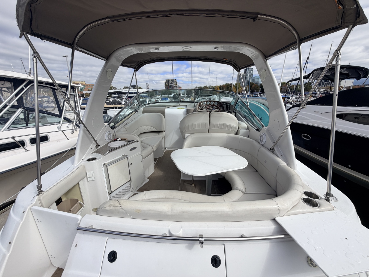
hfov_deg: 102.1
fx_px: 149
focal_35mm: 14
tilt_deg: -15.9
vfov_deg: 85.7
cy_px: 138
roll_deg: +1.4
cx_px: 184
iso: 20
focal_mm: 2.22
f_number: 2.2
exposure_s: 1/985
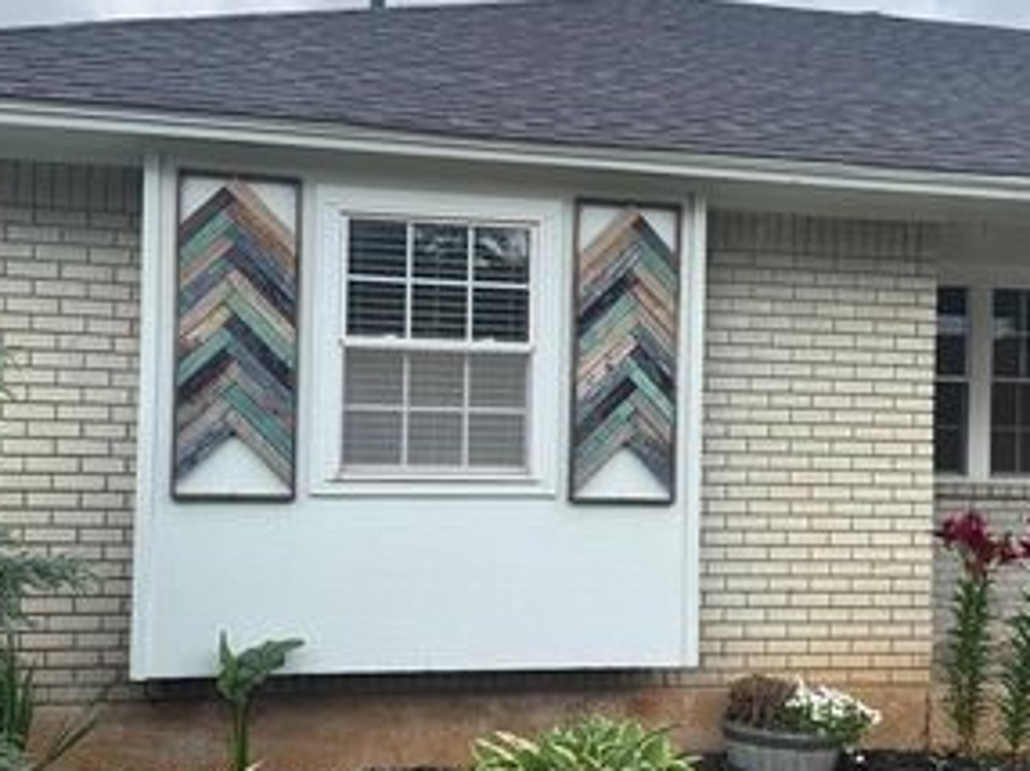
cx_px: 562
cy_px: 427
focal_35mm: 42
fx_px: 1249
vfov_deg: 34.3
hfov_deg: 44.8
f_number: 1.78
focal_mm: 6.76
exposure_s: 1/3247
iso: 80
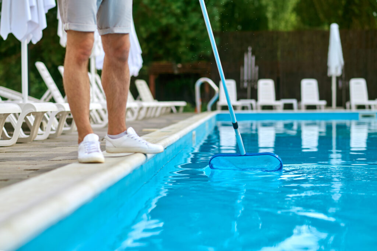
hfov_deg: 23.9
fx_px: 889
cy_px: 126
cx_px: 188
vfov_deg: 16.0
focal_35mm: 85
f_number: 2.8
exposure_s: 1/2000
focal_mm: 85
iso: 200
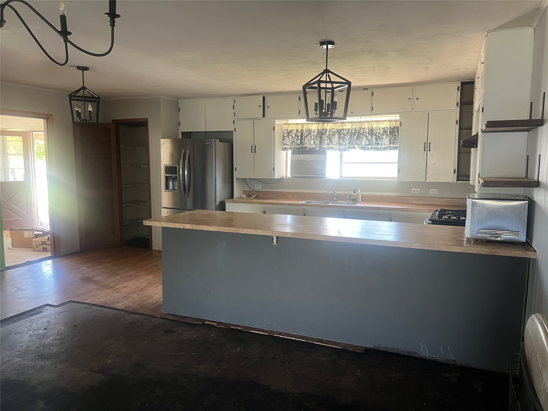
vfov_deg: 53.1
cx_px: 274
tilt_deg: -5.6
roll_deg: -0.5
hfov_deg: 67.3
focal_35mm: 26
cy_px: 206
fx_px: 412
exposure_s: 1/60
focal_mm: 5.7
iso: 200
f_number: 1.5
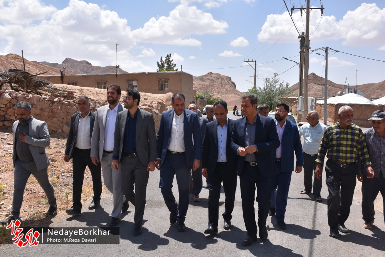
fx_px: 369
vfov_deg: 38.4
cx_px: 192
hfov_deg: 55.1
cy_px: 128
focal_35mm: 34
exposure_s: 1/350
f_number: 9.5
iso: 200
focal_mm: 23
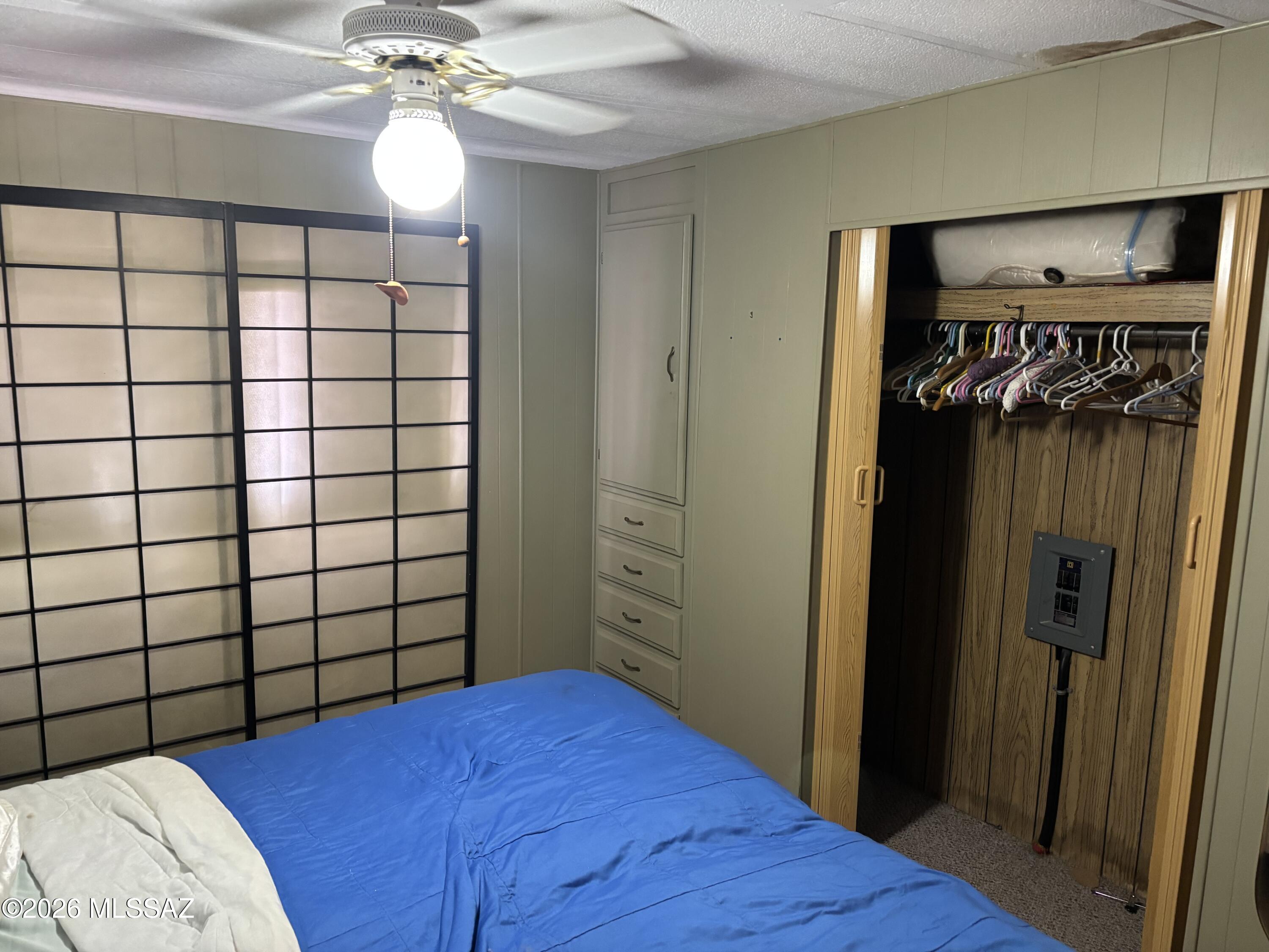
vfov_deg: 53.1
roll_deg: -0.9
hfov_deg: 67.3
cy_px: 476
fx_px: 953
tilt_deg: -8.1
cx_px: 634
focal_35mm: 26
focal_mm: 5.96
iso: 500
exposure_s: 1/60
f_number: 1.6
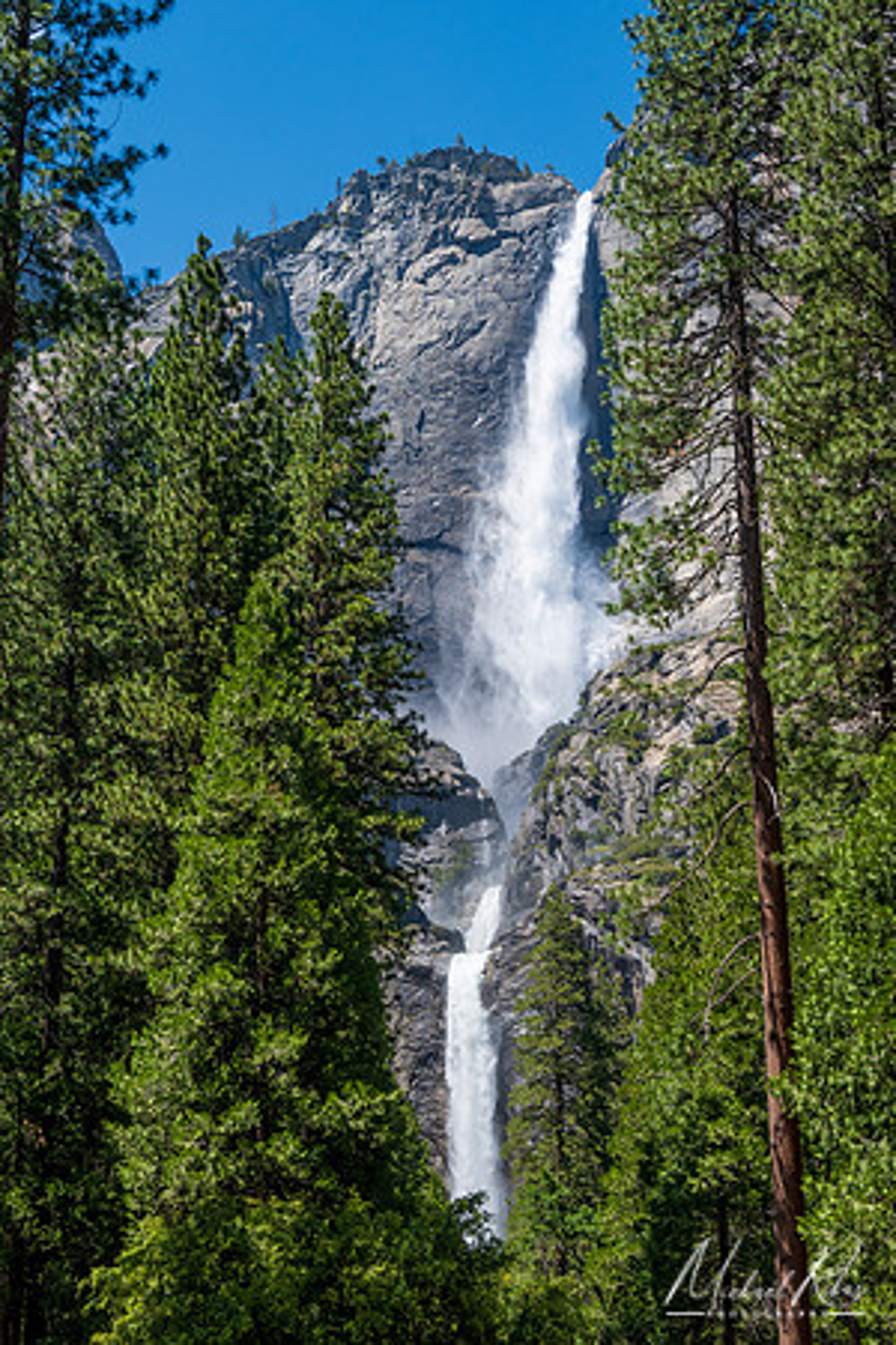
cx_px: 448
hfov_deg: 23.8
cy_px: 672
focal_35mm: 57
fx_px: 2128
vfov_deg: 35.1
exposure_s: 1/250
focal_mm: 38
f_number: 10
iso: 100
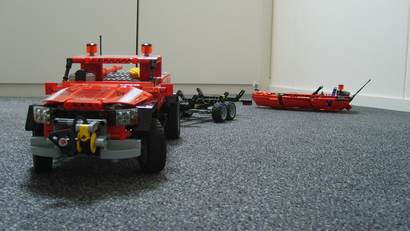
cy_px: 124
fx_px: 424
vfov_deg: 30.4
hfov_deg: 51.6
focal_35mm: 39
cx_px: 203
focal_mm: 5.8
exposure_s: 1/15
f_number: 2.8
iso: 139
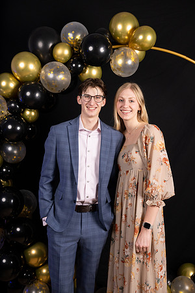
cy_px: 146
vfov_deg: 44.5
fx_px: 357
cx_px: 98
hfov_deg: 30.5
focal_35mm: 44
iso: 320
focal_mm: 44
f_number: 4.5
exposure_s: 1/250
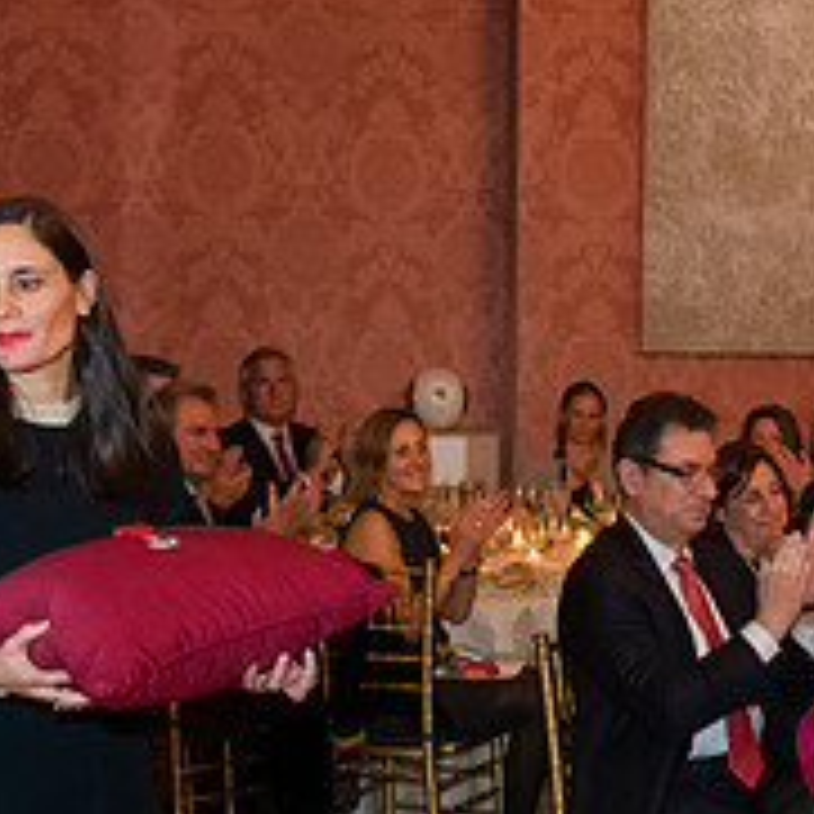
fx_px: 2315
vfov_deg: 19.9
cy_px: 546
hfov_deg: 19.5
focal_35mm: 87
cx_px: 765
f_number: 4
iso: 3200
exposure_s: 1/100
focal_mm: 32
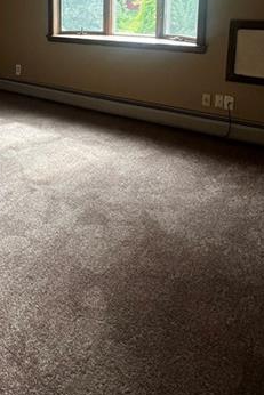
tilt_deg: -10.3
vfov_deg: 55.4
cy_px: 55
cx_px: 55
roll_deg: +0.7
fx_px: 330
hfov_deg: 41.8
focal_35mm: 30
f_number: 1.8
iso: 125
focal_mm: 1.57
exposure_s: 1/99
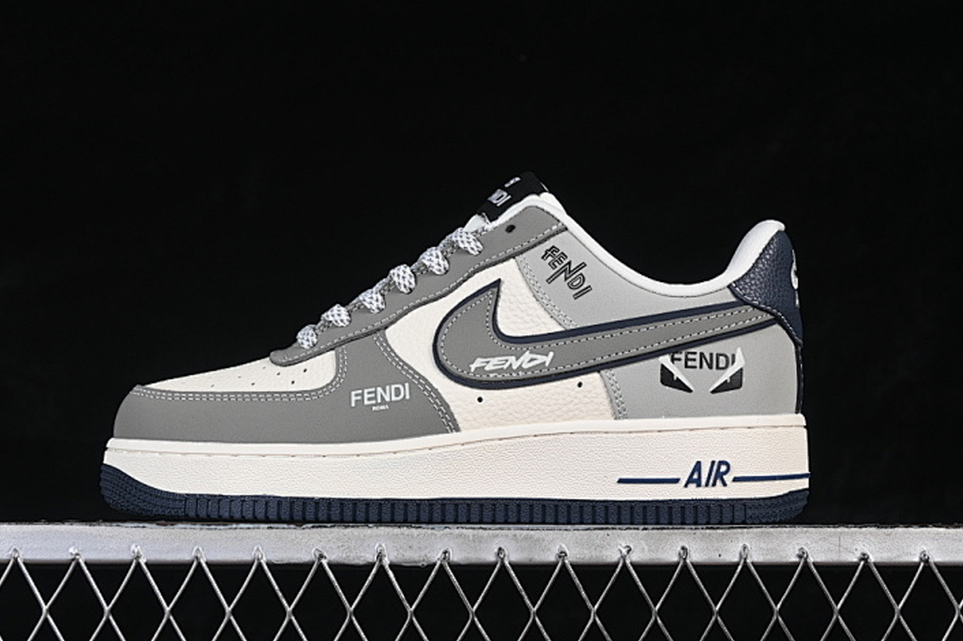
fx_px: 2273
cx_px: 458
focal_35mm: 85
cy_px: 299
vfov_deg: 16.1
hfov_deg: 23.9
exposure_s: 1/80
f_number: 8
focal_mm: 50
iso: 160
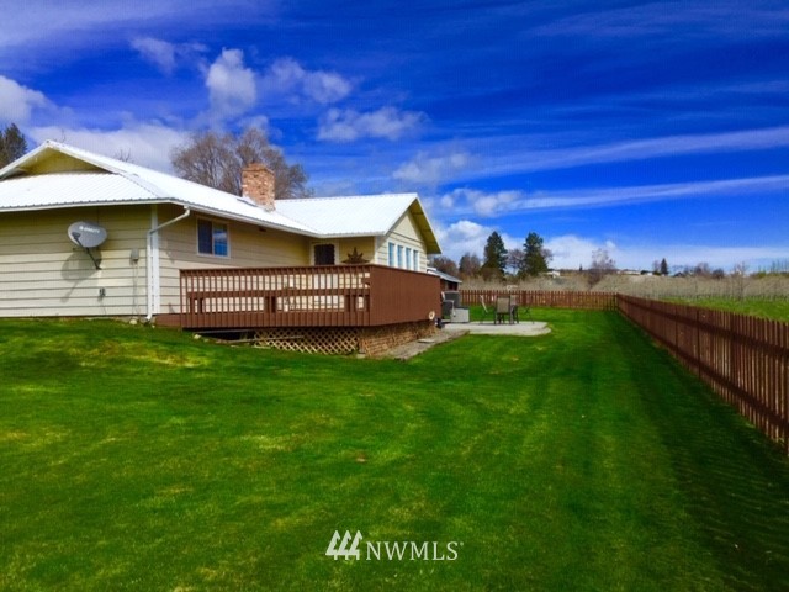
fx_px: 707
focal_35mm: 31
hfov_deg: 58.4
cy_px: 296
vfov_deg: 45.4
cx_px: 394
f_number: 2.4
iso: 25
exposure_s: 1/1481
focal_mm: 3.3
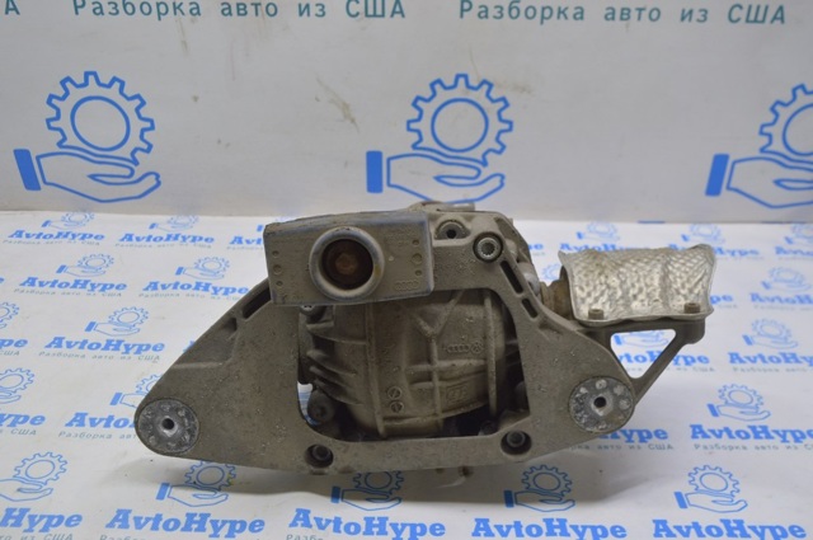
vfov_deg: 36.8
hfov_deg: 53.2
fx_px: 812
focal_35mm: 36
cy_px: 270
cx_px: 406
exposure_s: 1/25
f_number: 5.6
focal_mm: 24
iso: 400
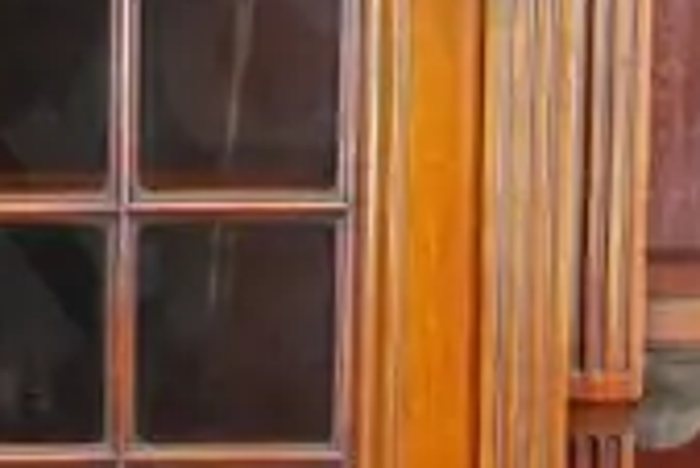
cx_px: -207
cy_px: 418
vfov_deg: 6.1
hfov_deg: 8.9
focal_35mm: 227
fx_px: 4418
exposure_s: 1/40
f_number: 5.6
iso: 3200
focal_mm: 18
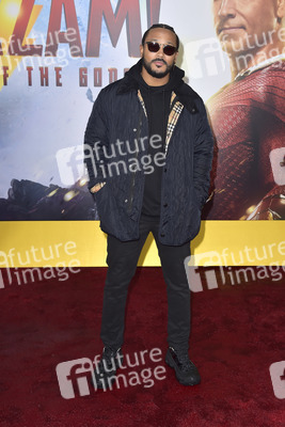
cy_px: 214
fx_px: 475
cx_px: 142
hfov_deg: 33.4
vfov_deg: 48.4
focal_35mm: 40
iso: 400
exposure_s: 1/250
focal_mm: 40
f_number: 6.3
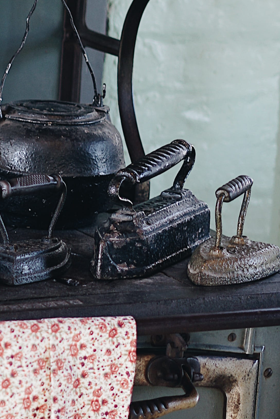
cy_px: 124
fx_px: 2146
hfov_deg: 7.3
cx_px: -169
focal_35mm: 184
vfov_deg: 11.2
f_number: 1.8
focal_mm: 50
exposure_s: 1/50
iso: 125
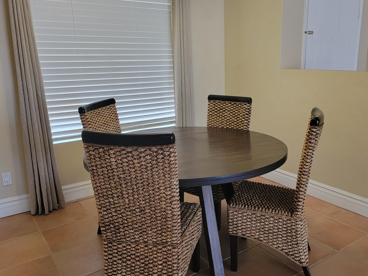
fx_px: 340
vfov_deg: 44.2
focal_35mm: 32
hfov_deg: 56.6
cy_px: 132
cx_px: 209
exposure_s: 1/120
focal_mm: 6.7
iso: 250
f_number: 1.8
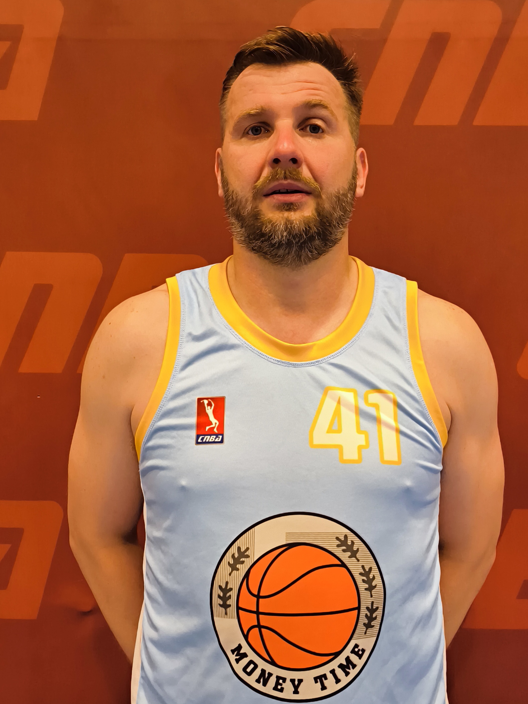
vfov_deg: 55.3
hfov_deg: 42.9
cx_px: 290
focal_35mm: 33
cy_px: 333
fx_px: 671
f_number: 1.9
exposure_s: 1/128
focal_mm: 6.92
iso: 320
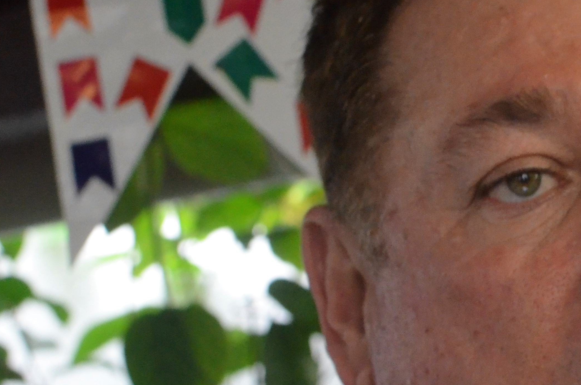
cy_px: 275
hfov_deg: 16.5
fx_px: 1984
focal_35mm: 123
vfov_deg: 11.1
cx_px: 479
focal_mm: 35
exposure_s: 1/80
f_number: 5.6
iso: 3200
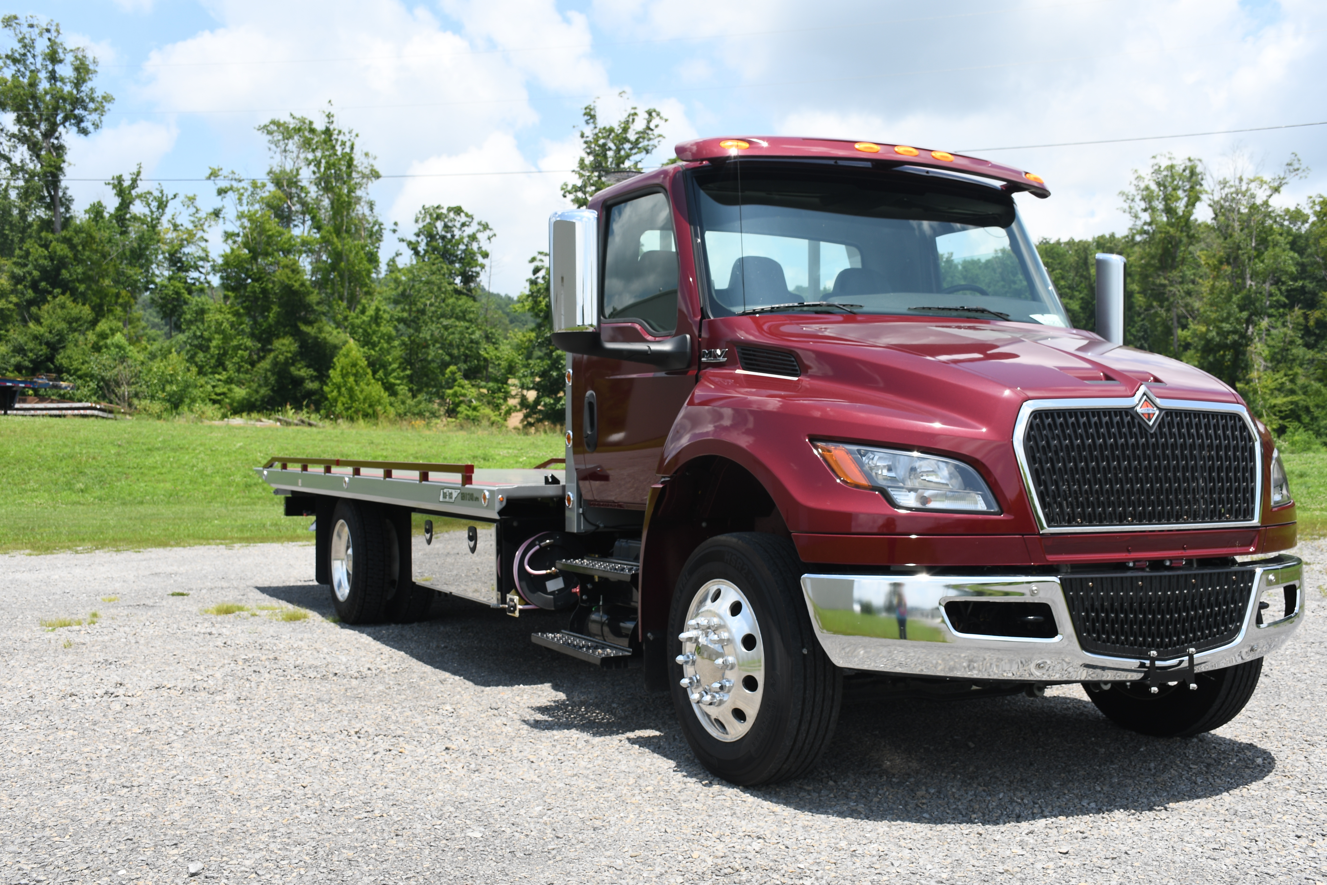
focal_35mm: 36
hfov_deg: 53.1
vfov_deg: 36.9
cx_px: 664
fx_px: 1327
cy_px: 442
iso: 100
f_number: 8
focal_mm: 24
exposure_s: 1/250
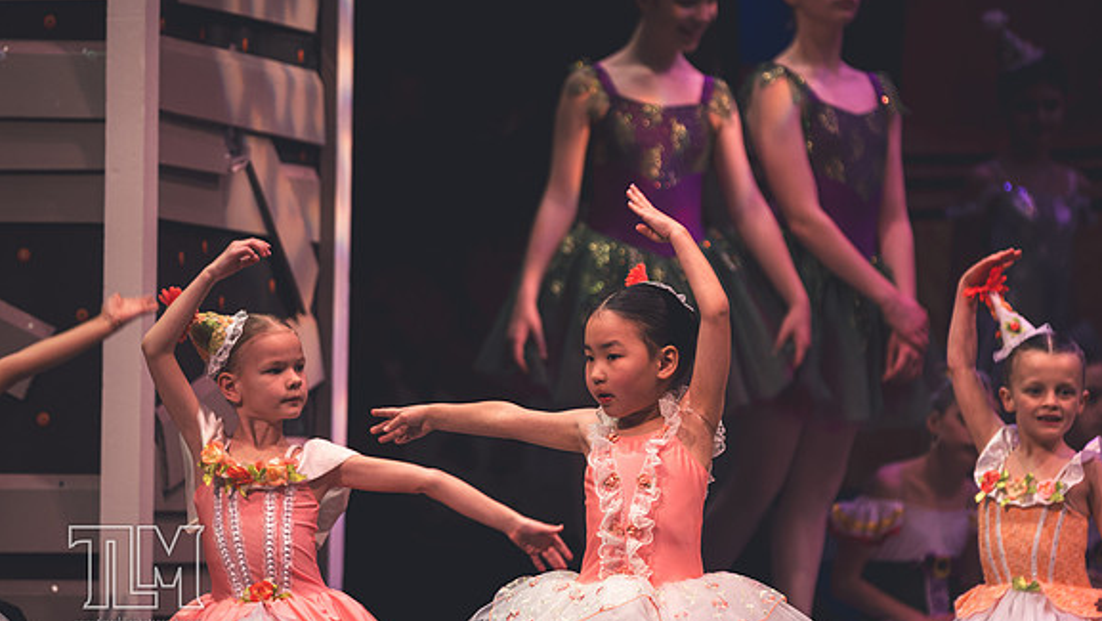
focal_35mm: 316
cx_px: 552
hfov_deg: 6.8
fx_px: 9237
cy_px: 347
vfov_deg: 3.8
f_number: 2.8
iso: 640
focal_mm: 200
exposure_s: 1/250
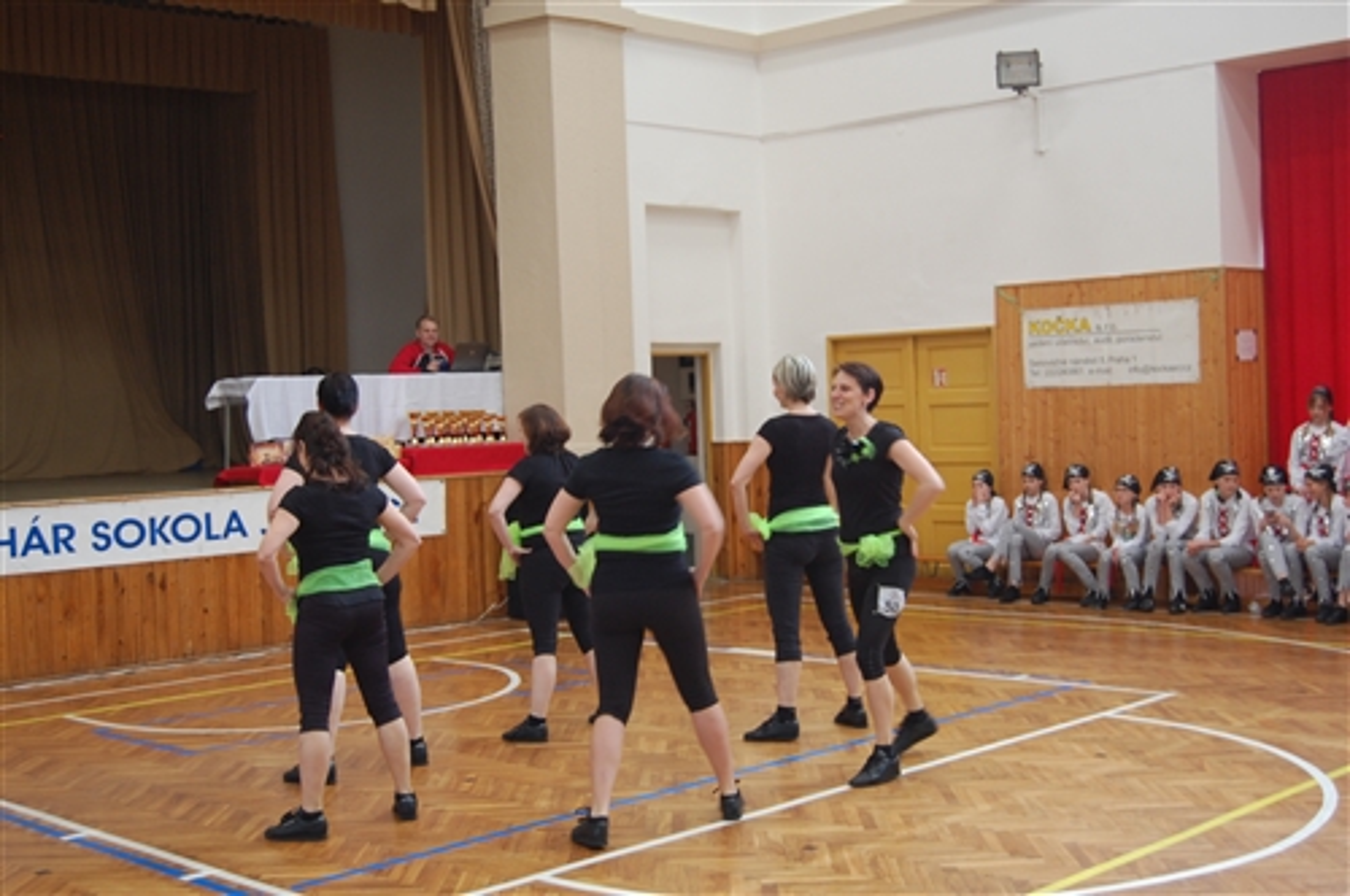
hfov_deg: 42.4
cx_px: 675
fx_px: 1741
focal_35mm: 46
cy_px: 448
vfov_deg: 28.9
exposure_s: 1/30
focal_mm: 31
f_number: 4.5
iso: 450
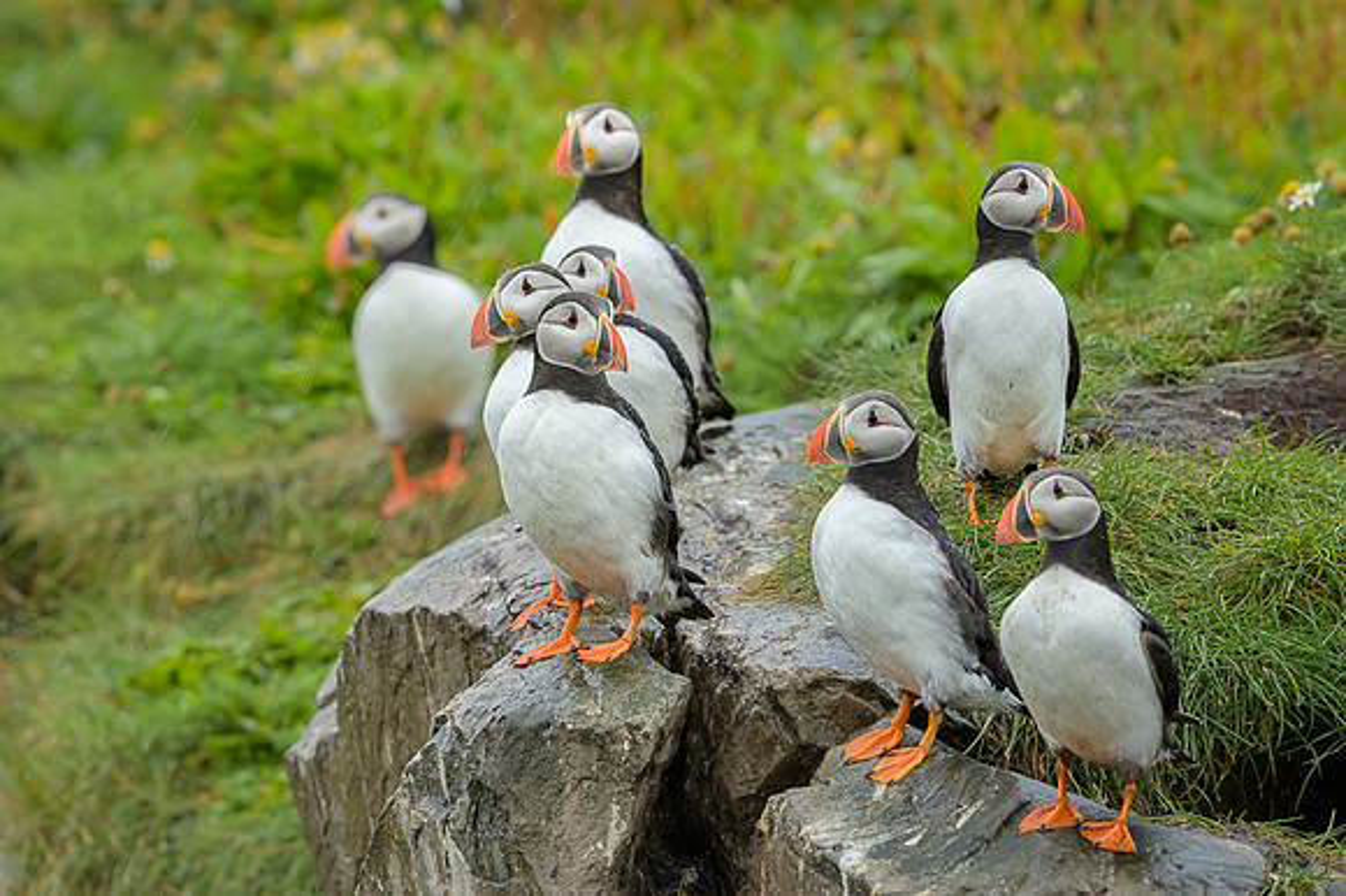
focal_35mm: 537
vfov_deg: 2.6
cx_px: 623
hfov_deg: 3.8
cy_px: 437
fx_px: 20062
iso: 800
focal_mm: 500
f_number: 8
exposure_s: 1/320
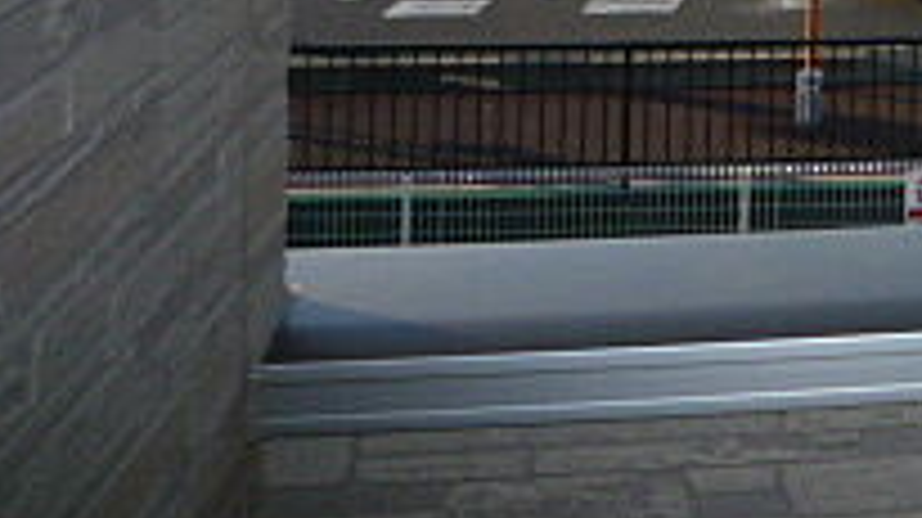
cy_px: -437
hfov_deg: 21.5
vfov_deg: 12.8
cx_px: 1327
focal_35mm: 85
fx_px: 2077
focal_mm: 4.4
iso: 100
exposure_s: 1/500
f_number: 4
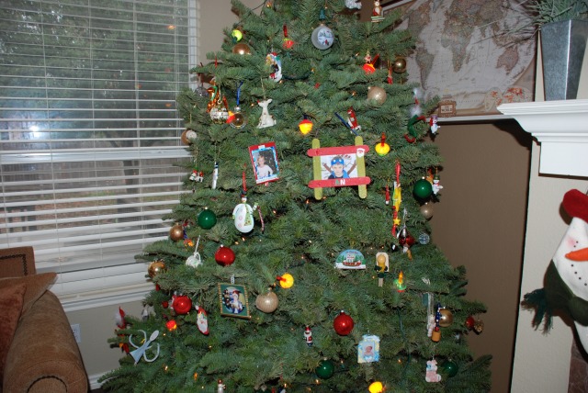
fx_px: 441
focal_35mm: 27
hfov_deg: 67.3
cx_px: 294
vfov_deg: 48.0
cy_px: 196
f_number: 3.5
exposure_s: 1/60
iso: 200
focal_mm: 18
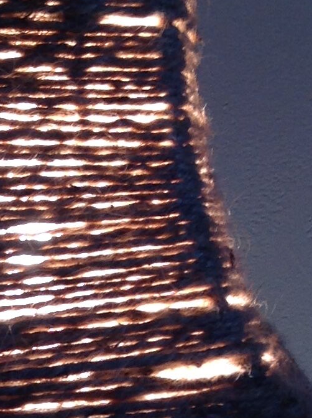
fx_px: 1627
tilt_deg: -15.0
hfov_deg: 10.8
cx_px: -29
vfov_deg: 14.0
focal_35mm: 135
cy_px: 563
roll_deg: +0.2
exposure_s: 1/30
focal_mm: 4.28
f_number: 2.4
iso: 50
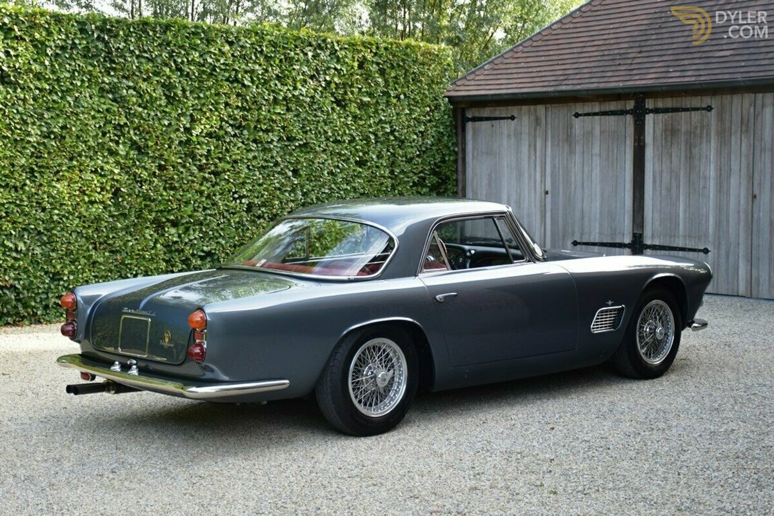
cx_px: 387
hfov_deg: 38.9
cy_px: 258
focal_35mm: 51
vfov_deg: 26.5
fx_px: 1096
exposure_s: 1/125
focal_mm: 34
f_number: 4.2
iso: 280
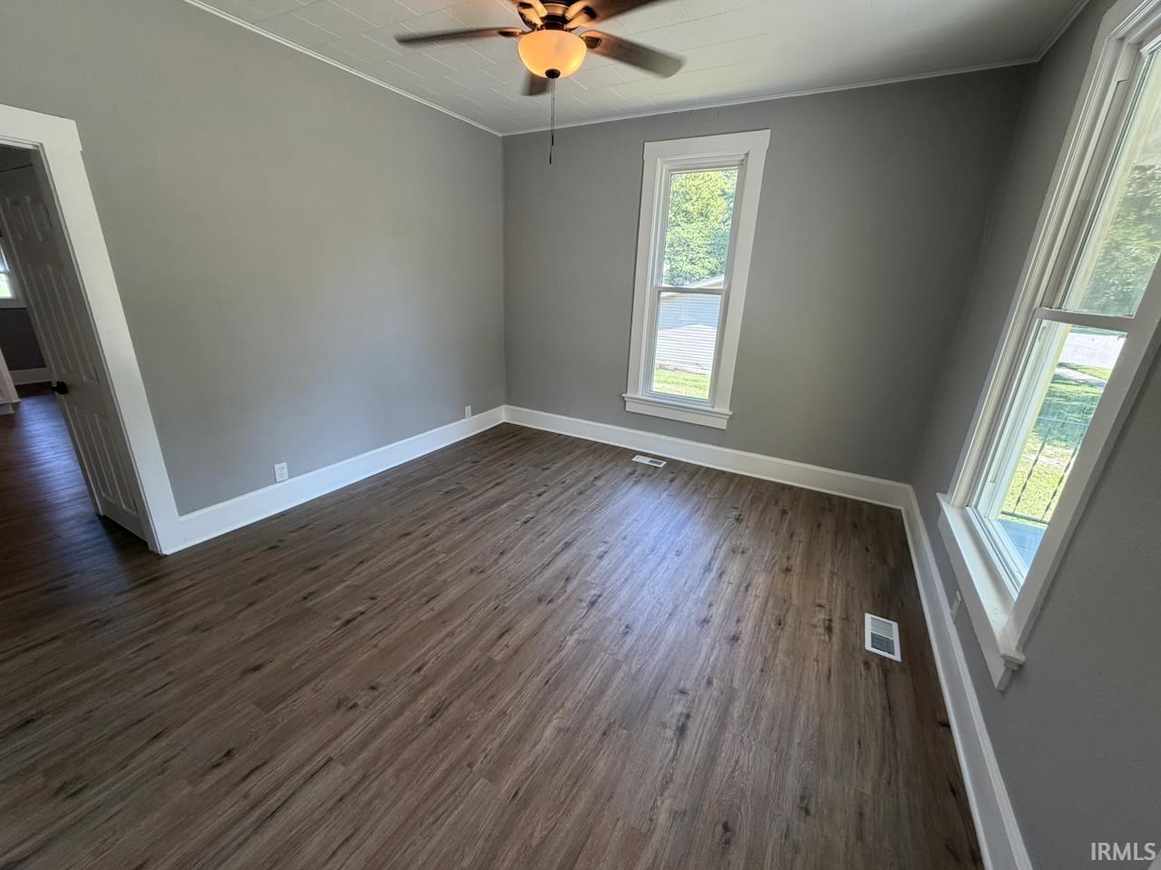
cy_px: 435
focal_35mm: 14
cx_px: 580
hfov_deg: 102.1
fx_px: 470
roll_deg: -2.3
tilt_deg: -19.1
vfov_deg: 85.7
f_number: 2.2
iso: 160
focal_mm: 2.22
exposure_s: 1/120
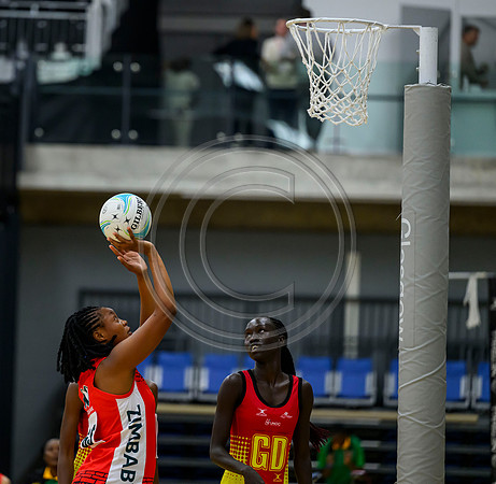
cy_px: 242
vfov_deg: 7.2
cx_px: 155
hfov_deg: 7.4
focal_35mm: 239
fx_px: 3835
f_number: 3.2
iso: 4000
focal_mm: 190
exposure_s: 1/1000
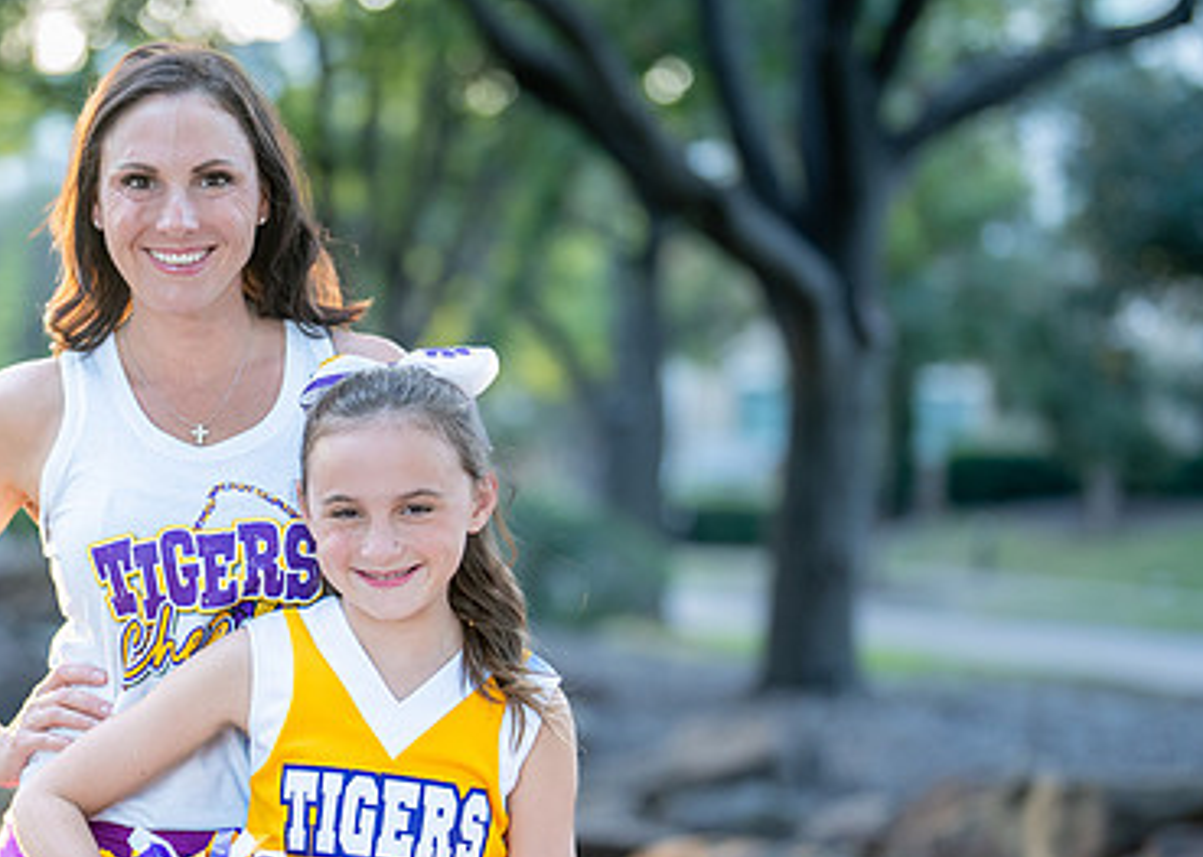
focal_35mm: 99
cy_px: 614
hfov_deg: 20.1
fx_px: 3380
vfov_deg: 14.4
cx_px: 331
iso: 320
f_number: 1.2
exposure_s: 1/320
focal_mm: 50
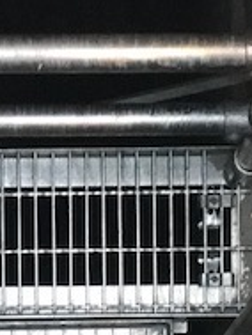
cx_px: 50
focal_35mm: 193
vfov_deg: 9.8
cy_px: 551
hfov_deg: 7.7
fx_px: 1871
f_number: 2.8
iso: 320
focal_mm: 6.6
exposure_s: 1/60
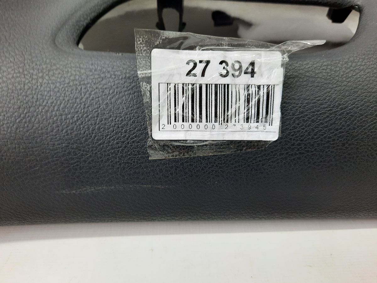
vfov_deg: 54.9
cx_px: 188
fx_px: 272
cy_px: 142
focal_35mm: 25
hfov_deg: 69.4
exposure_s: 1/60
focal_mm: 4.6
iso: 125
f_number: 2
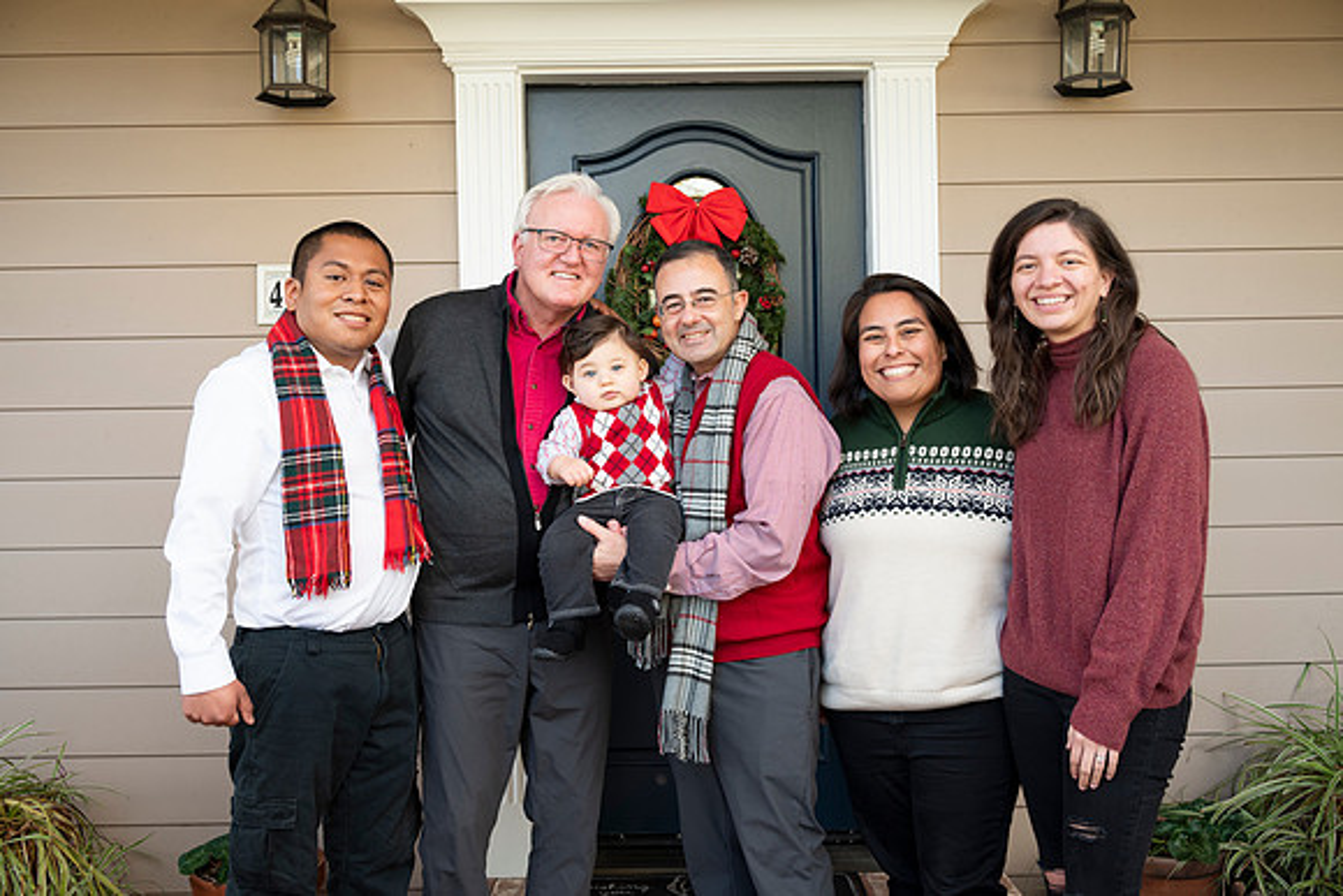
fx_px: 1343
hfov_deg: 53.1
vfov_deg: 36.9
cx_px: 672
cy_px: 448
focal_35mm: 36
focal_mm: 36
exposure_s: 1/125
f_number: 4.8
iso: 400
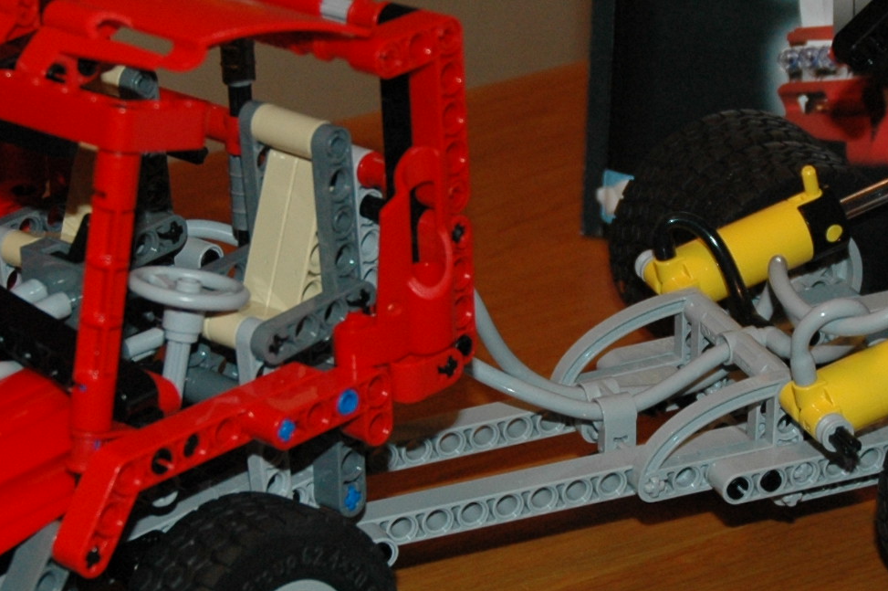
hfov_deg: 15.3
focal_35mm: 135
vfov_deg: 10.2
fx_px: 3316
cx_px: 431
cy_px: 248
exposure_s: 1/60
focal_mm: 29
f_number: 4
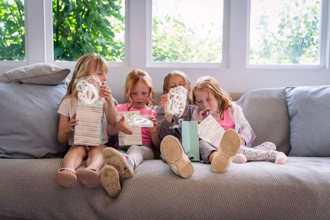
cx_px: 165
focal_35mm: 43
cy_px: 110
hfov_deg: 45.4
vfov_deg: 31.2
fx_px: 394
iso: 500
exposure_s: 1/250
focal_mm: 43
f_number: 2.8
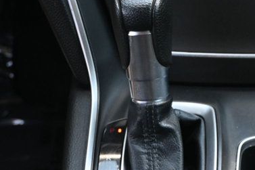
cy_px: 182
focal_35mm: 134
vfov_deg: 10.1
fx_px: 951
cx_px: 238
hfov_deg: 15.1
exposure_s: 1/125
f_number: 5
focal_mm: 33
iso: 1400
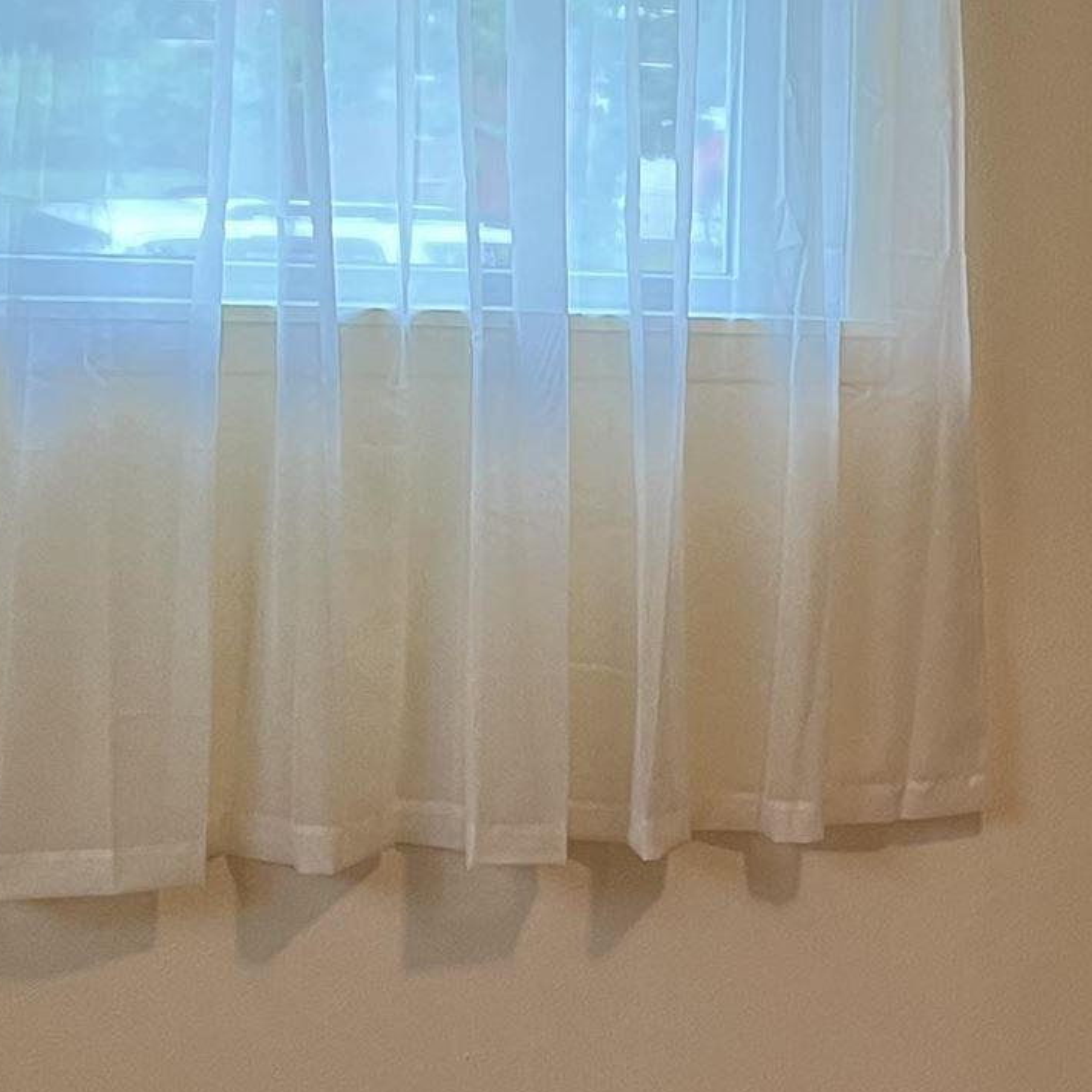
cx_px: 1374
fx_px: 3533
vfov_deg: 17.5
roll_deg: -3.7
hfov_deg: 16.7
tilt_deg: -9.9
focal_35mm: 99
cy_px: 734
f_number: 1.5
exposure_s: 1/60
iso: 125
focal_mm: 5.7
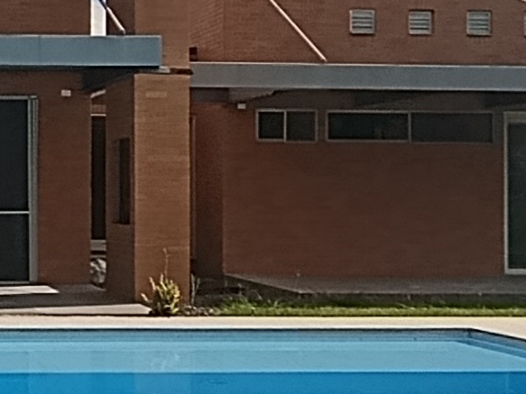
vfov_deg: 17.6
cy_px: 178
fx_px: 1276
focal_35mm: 84
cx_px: -95
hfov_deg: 21.7
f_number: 2.2
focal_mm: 1.65
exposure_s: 1/1425
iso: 51
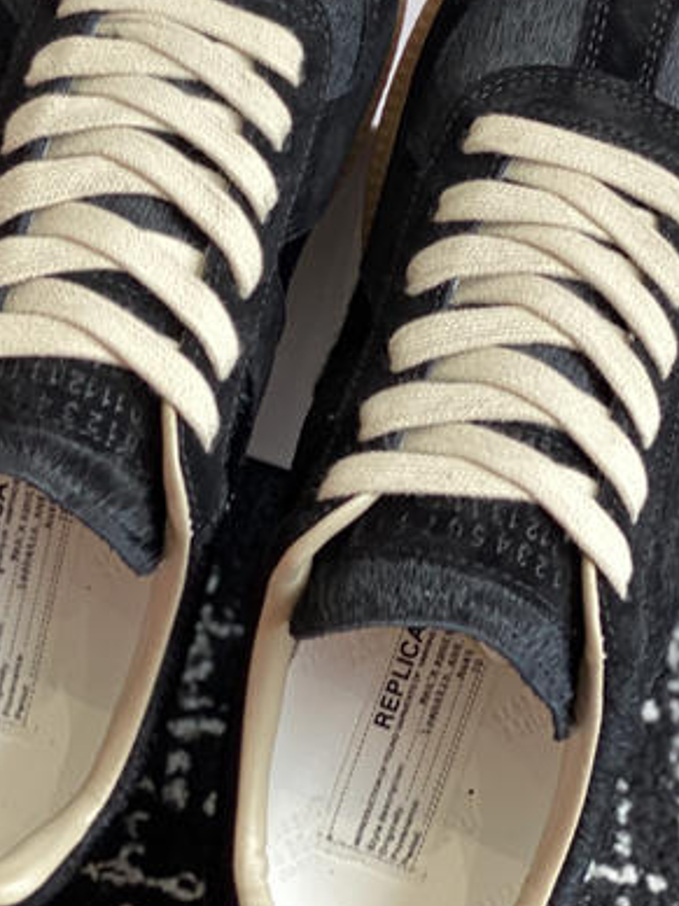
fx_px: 3034
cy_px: 138
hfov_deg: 12.8
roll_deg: -19.6
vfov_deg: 16.8
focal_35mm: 116
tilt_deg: -39.4
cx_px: 364
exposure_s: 1/122
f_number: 2
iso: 32
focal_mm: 6
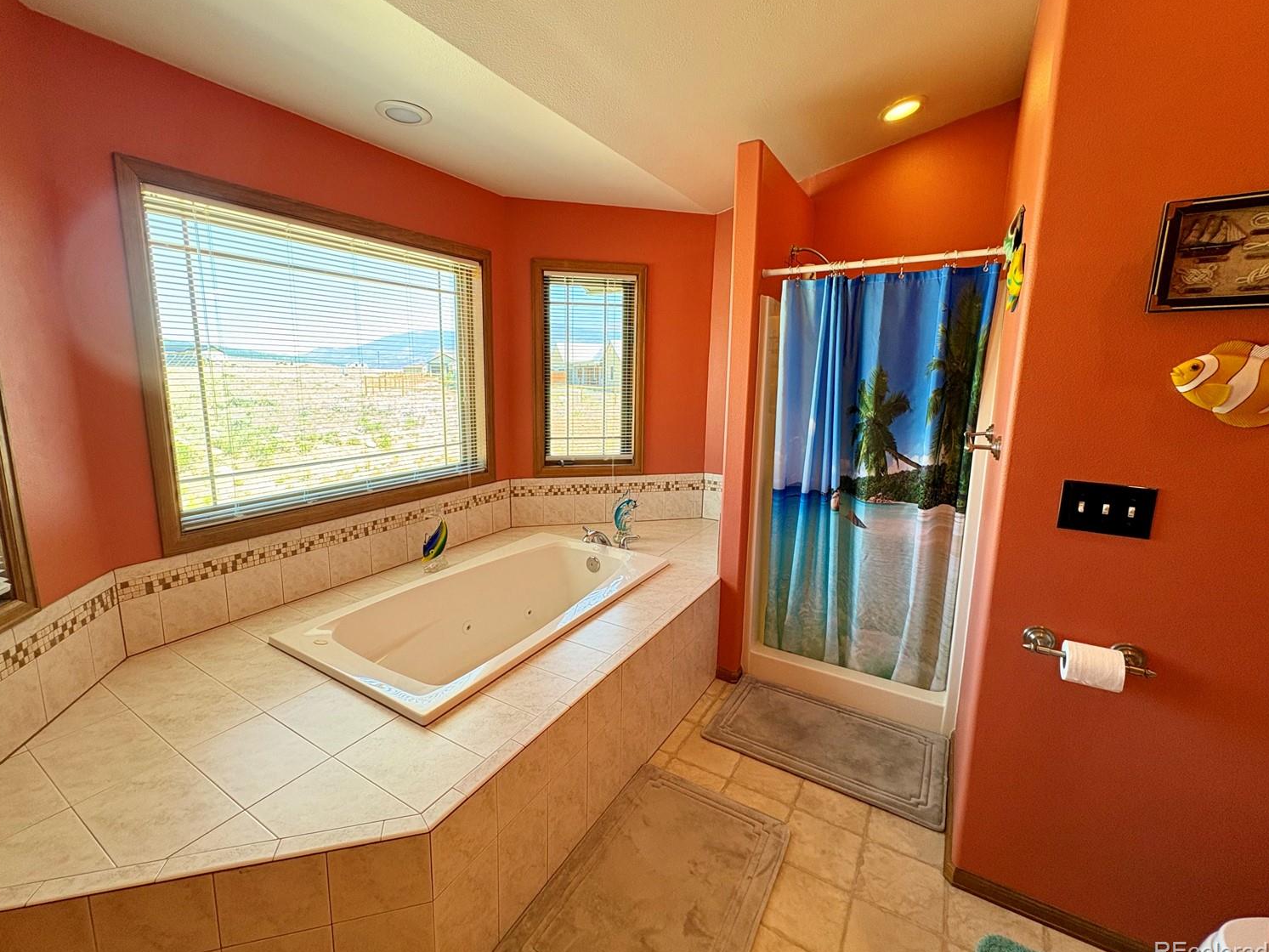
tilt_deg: -8.4
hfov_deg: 98.1
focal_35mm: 15
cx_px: 612
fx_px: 550
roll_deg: +0.0
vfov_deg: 81.7
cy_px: 459
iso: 250
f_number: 2.2
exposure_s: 1/60
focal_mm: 2.22
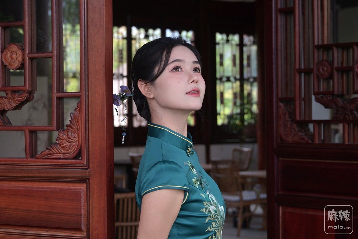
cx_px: 179
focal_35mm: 70
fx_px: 696
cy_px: 120
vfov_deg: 19.5
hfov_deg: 28.8
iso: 160
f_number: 6.3
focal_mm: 70
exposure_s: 1/160
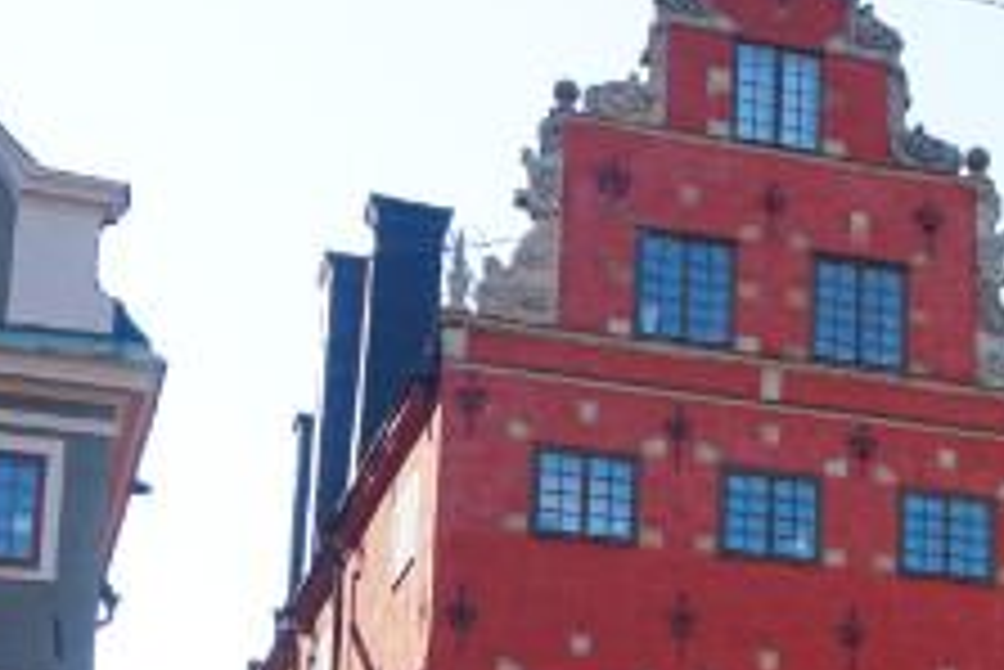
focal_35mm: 86
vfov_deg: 14.9
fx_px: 2400
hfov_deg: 21.7
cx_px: 1247
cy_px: 956
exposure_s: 1/100
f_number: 8
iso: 100
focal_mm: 16
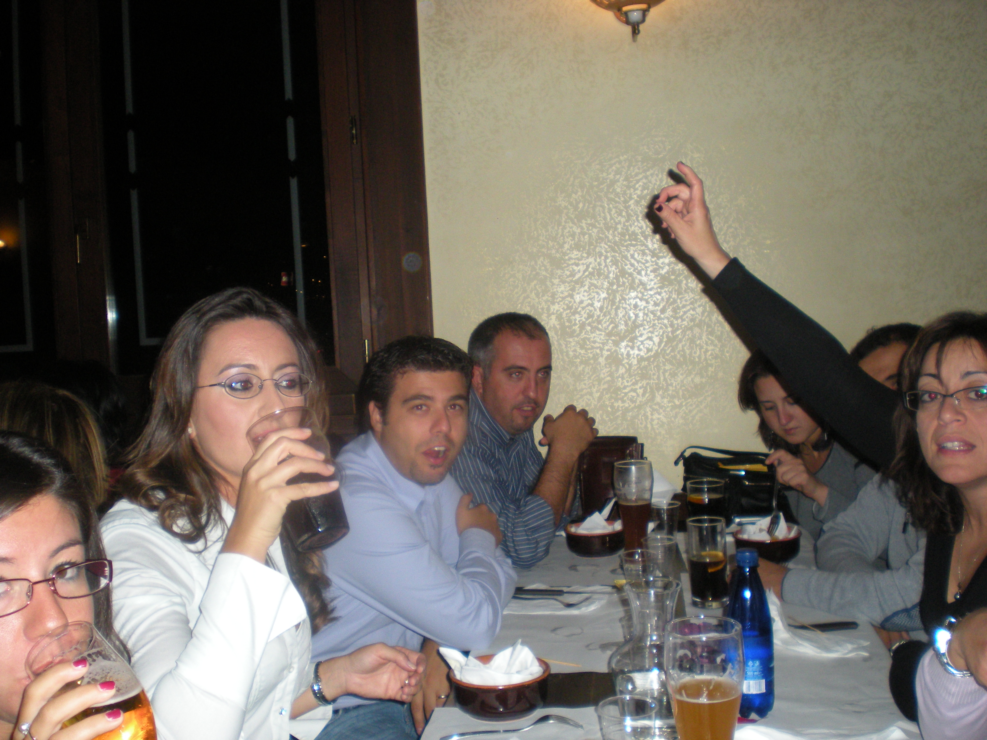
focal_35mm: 38
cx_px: 494
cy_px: 370
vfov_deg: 37.7
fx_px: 1083
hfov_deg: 49.0
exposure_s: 1/60
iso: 212
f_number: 3.1
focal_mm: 6.3
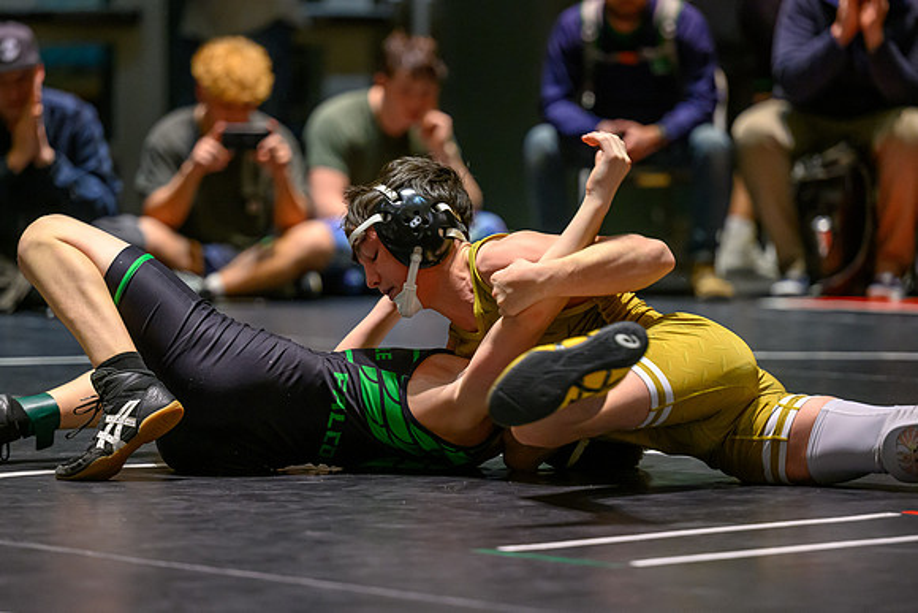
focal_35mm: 178
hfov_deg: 11.6
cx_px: 421
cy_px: 312
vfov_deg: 7.7
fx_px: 4538
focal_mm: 150
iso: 3600
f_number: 2.8
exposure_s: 1/320
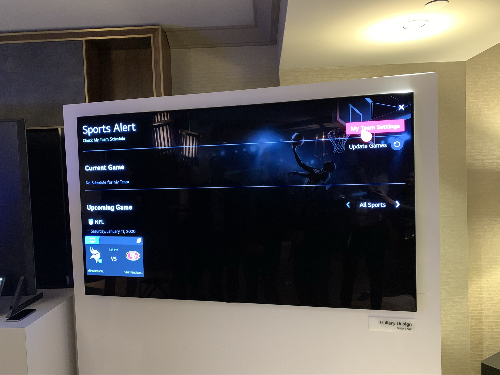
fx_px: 376
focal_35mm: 26
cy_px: 188
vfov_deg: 53.1
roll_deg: +2.3
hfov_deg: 67.3
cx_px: 250
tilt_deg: -0.8
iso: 800
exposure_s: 1/24
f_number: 1.8
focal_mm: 4.25
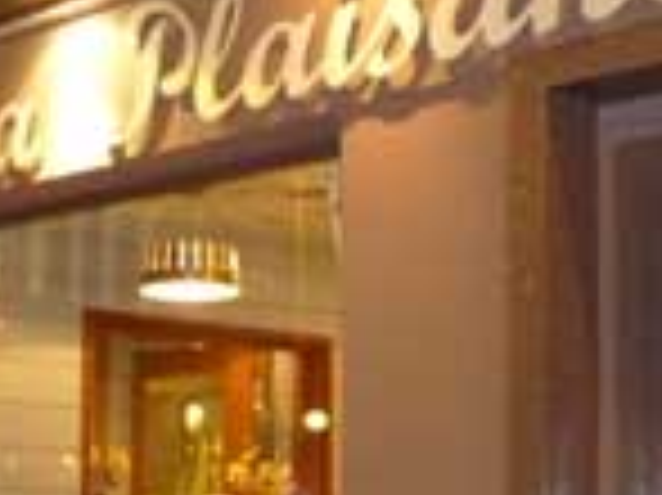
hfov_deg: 22.3
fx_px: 1605
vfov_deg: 17.4
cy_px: 371
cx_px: -29
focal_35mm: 84
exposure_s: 1/8
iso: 640
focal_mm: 5.2
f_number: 3.3
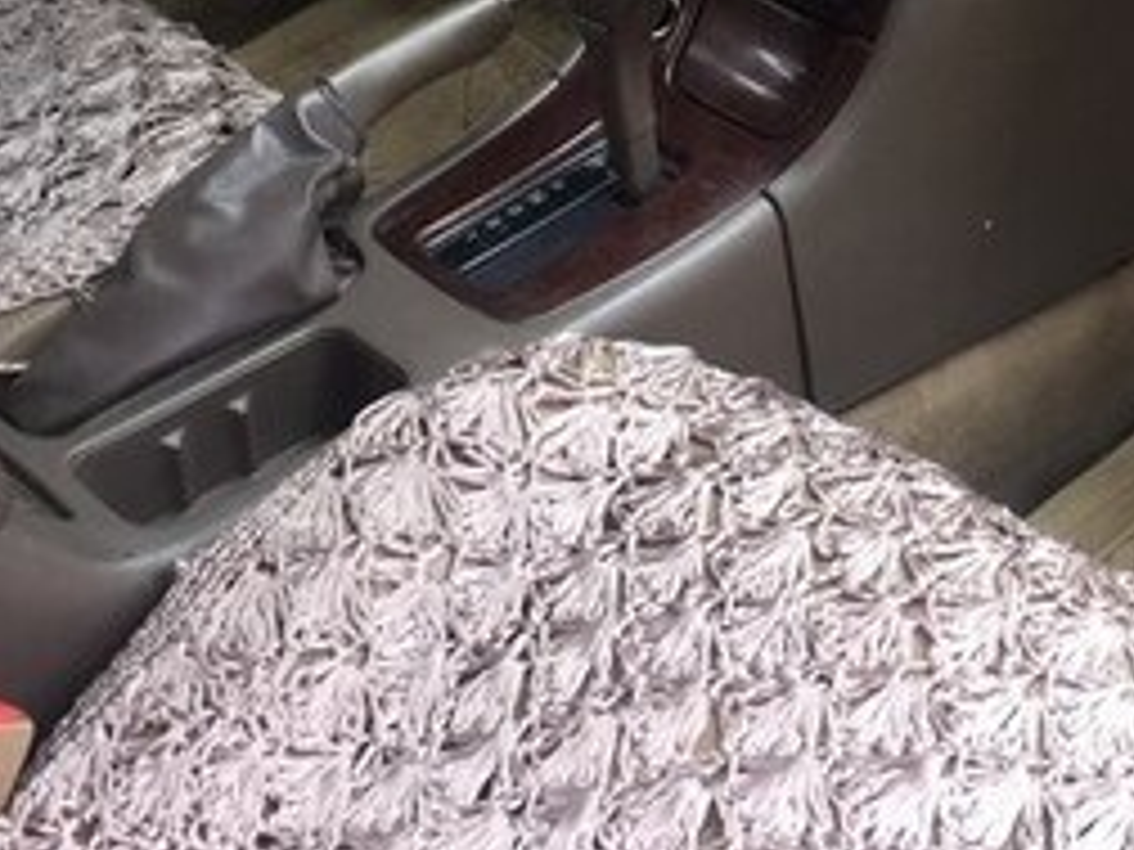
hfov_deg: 24.8
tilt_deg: -23.8
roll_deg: -0.7
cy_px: -187
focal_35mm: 76
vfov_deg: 18.3
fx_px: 2490
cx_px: 1048
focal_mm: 4.15
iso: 32
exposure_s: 1/50
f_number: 2.2
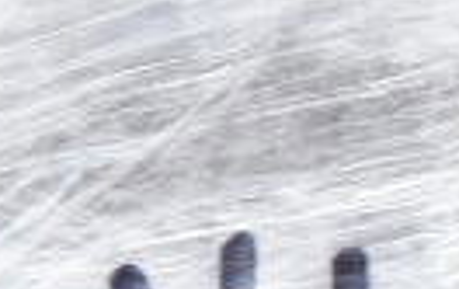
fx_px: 2385
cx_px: -494
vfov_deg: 6.9
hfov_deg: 10.1
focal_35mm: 190
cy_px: 259
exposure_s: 1/500
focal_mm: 27
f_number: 11
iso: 1600
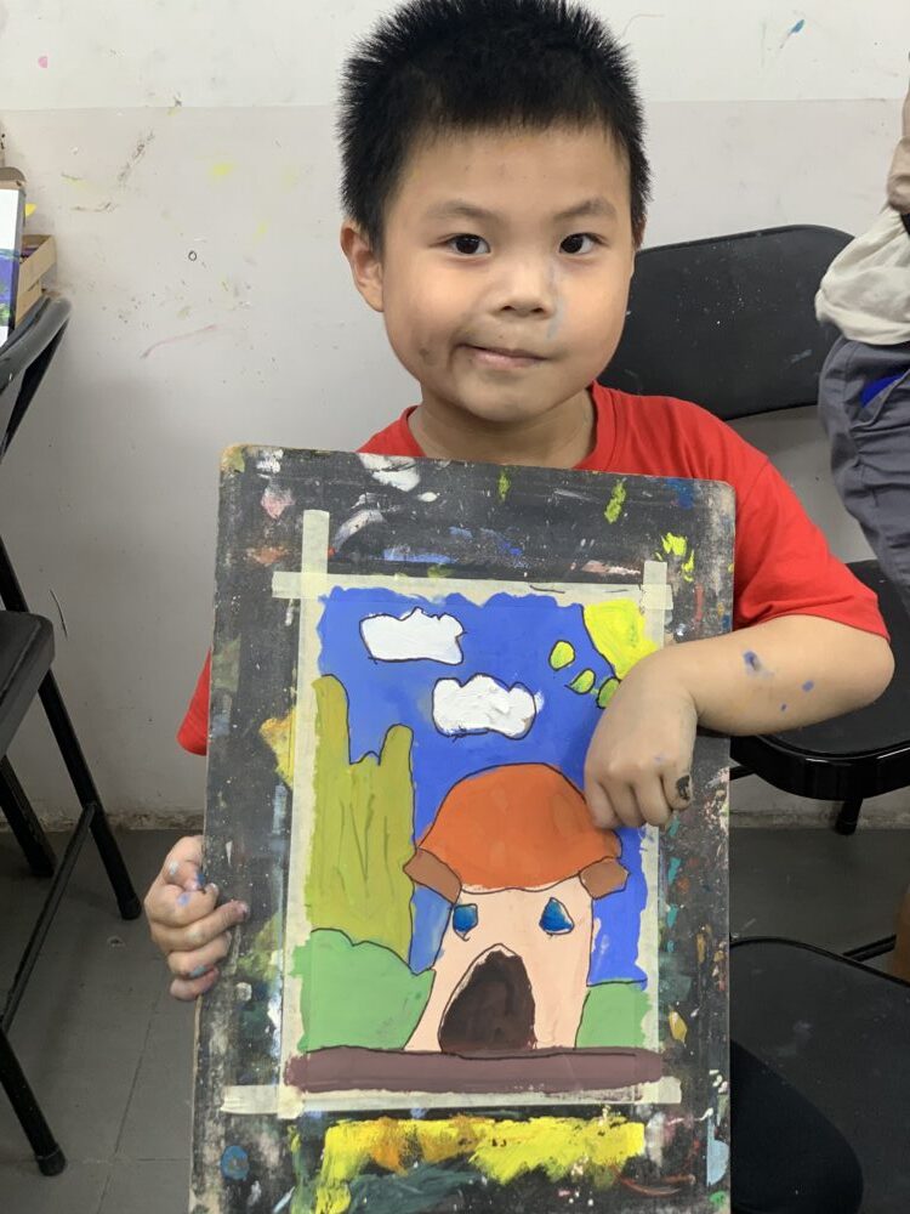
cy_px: 607
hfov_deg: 28.0
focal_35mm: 52
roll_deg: +1.6
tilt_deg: -25.4
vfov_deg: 36.8
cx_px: 455
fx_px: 1823
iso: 100
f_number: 2.4
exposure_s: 1/100
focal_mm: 6
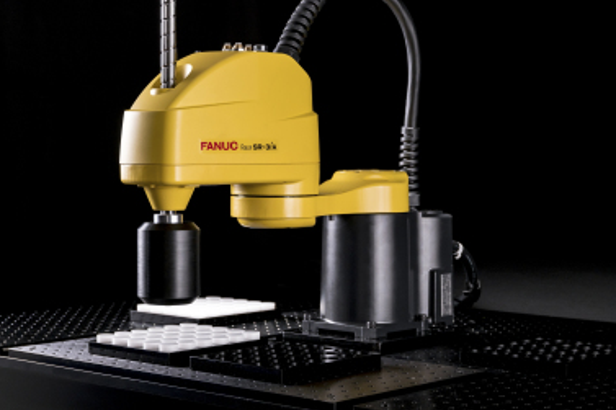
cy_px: 155
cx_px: 291
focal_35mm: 79
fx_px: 1351
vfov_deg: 17.2
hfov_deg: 25.7
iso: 320
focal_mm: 62
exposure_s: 1/15
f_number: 7.1
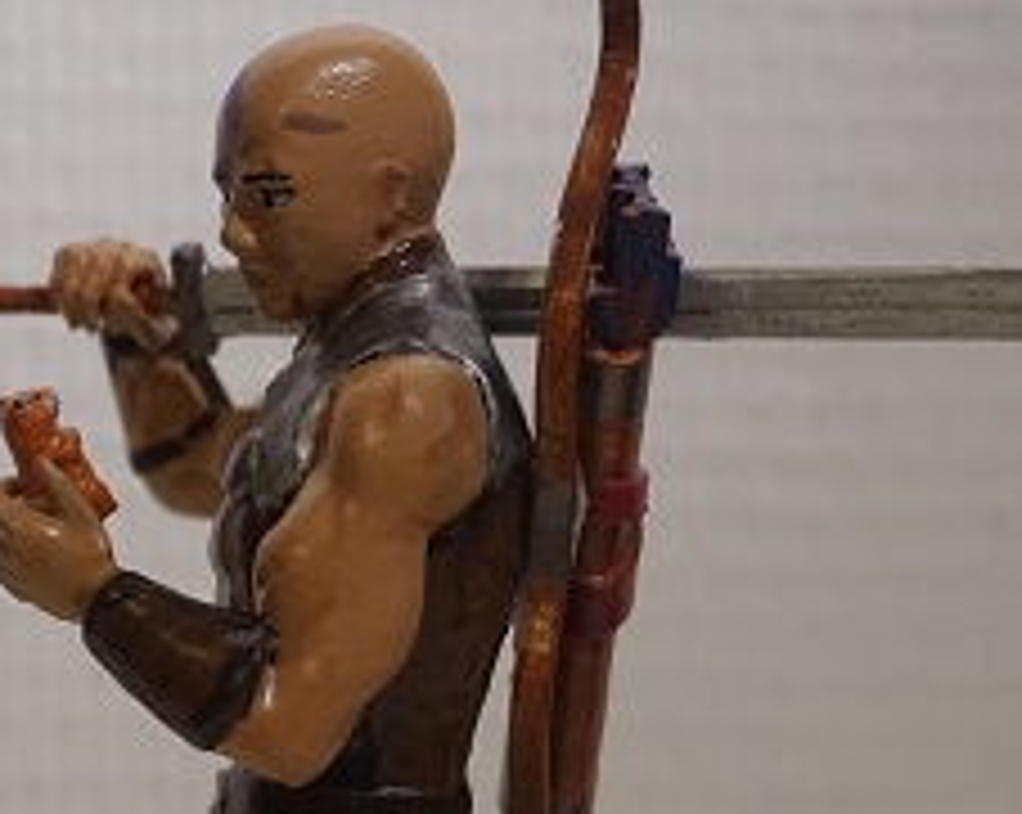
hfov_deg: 14.6
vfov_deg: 11.4
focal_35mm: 132
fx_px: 3991
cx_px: 378
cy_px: 1003
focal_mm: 39
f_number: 5.6
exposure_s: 1/60
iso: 2000
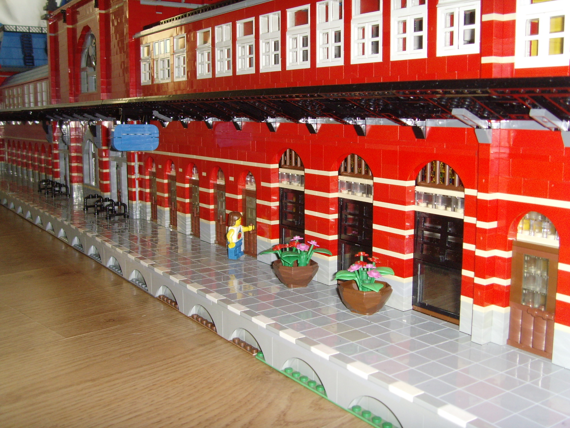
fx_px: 642
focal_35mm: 39
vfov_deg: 36.8
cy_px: 214
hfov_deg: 47.9
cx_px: 285
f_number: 3.5
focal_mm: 6.6
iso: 200
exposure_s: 1/45
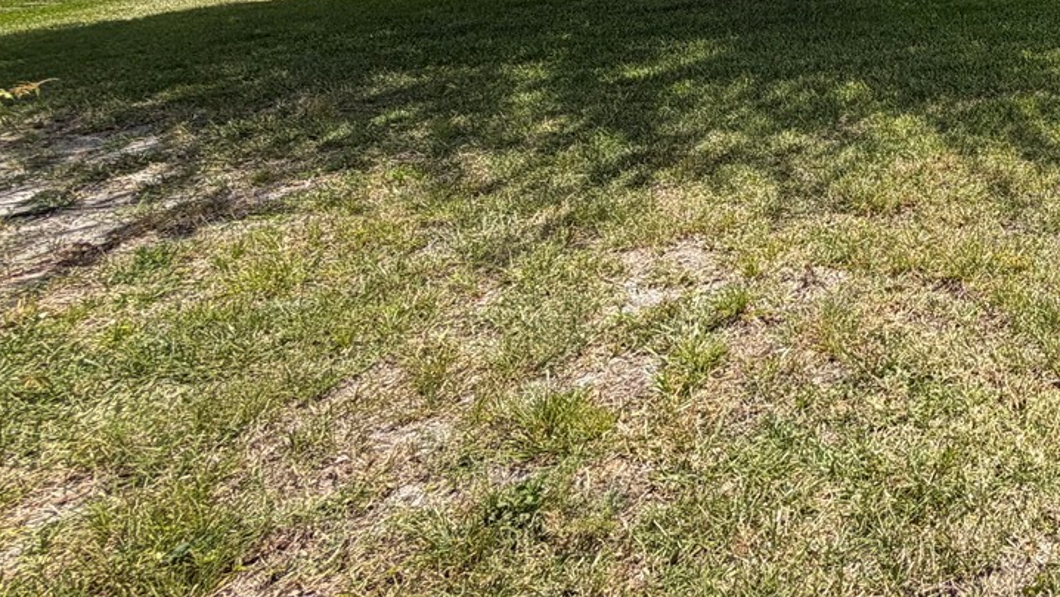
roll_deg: +1.3
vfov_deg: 31.2
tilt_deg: -3.0
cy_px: -41
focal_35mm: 34
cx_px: 1141
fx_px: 956
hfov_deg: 45.2
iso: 25
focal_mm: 2.22
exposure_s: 1/770
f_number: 2.2
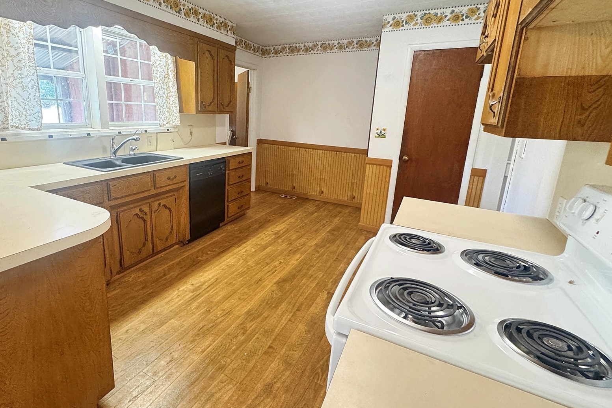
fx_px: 306
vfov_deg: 67.2
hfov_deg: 89.1
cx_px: 252
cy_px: 183
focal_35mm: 18
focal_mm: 2.2
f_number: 2.2
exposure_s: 1/60
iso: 400
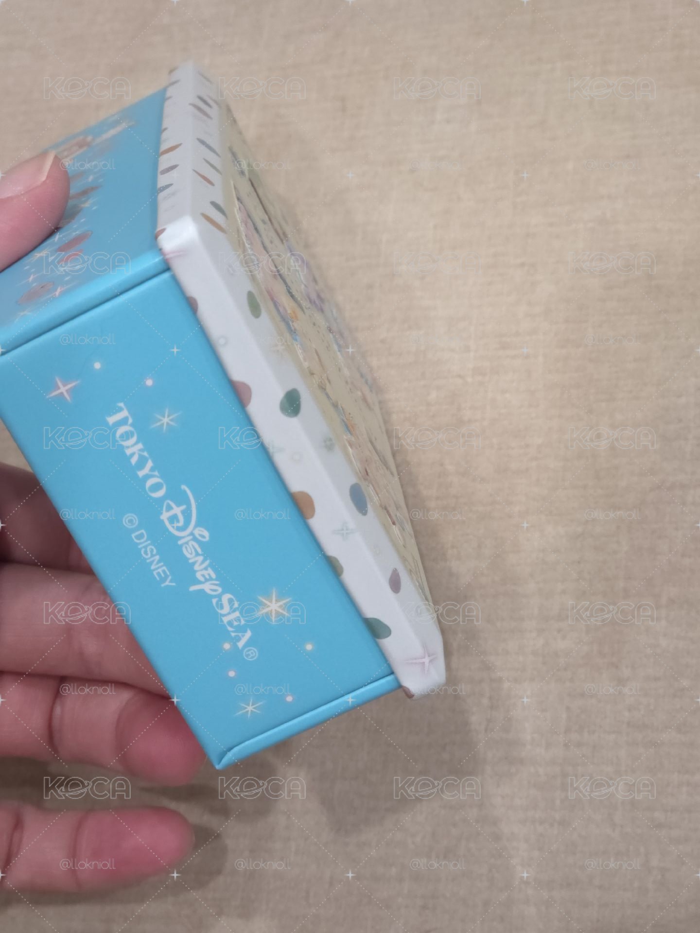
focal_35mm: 69
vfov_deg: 28.2
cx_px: 350
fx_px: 1860
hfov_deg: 21.3
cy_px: 466
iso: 160
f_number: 2.4
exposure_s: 1/30
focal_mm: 7
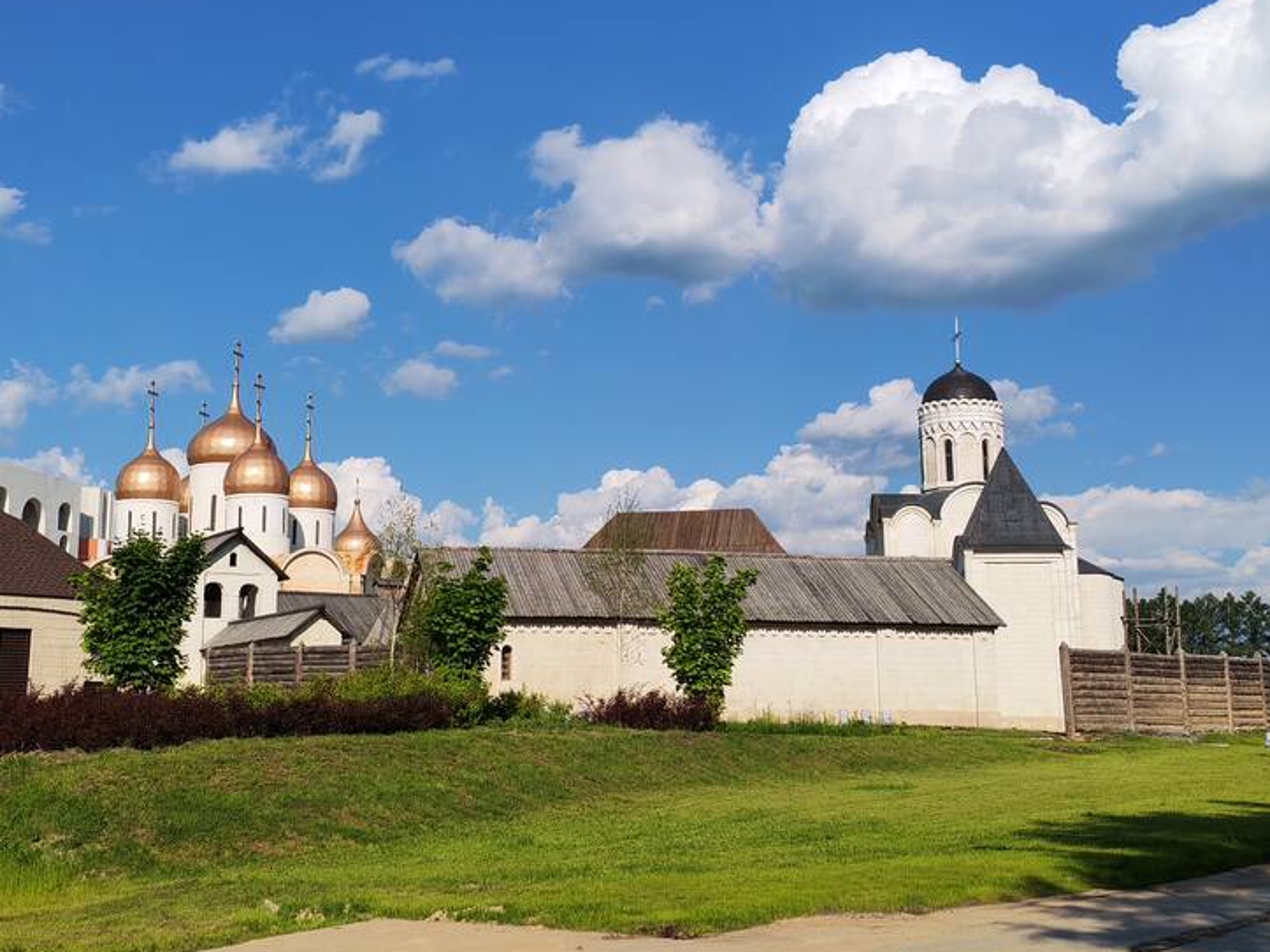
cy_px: 372
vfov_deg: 28.5
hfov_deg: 37.3
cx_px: 506
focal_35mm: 51
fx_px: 1871
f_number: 1.9
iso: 50
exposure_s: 1/1100
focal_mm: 6.12
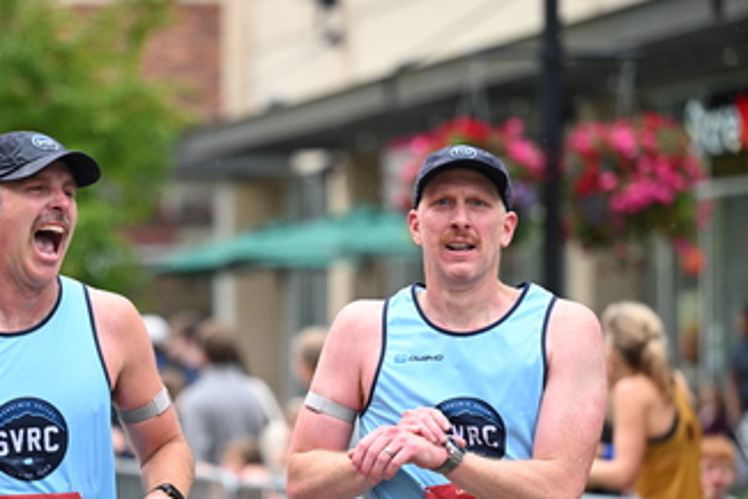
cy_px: 351
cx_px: 200
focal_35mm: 220
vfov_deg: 6.2
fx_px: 4573
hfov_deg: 9.3
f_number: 2.8
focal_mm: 130
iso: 1250
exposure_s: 1/2000
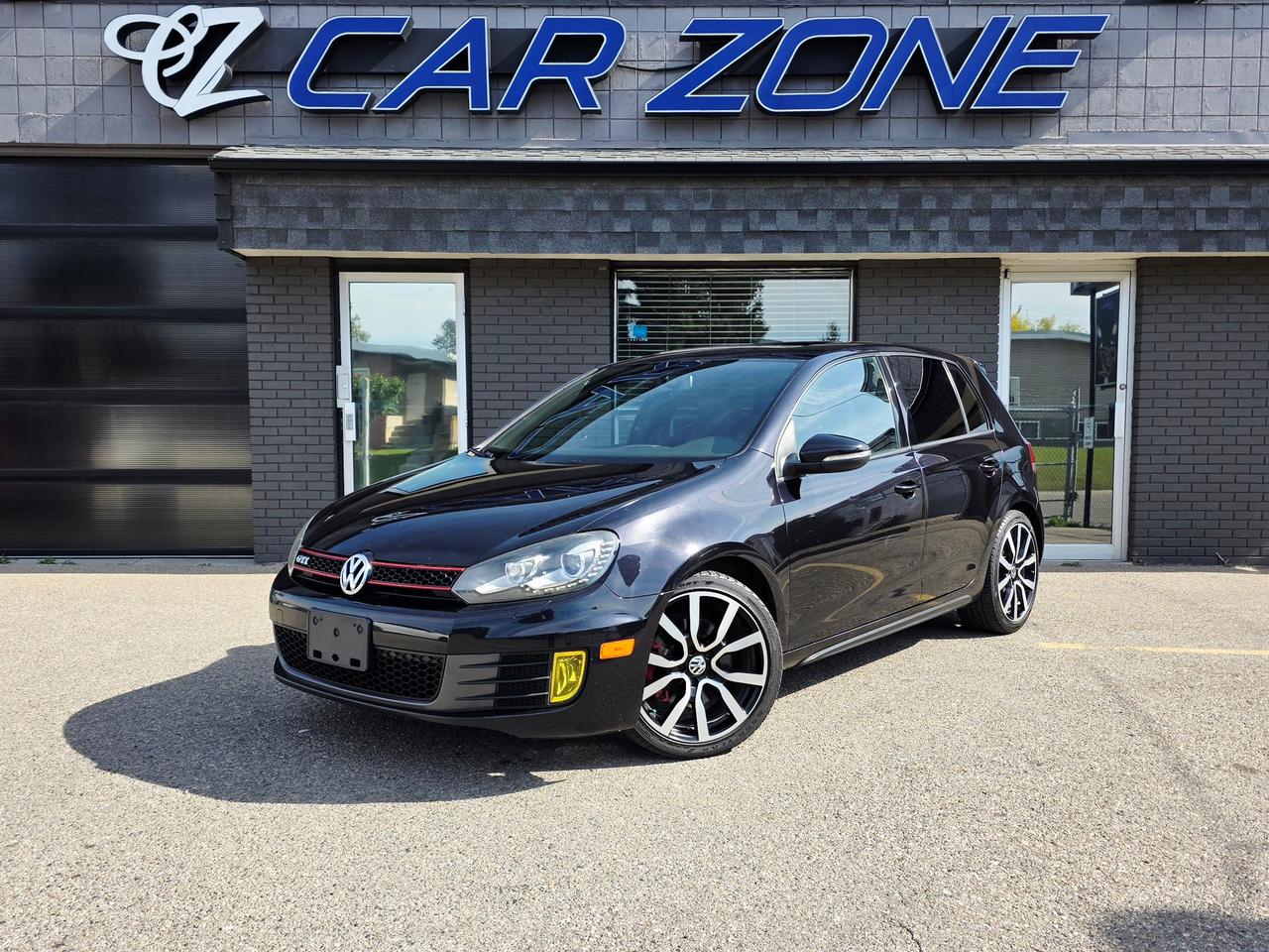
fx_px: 843
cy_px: 476
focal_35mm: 23
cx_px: 634
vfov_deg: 58.9
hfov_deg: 73.9
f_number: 1.7
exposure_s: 1/3333
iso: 80
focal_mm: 6.3
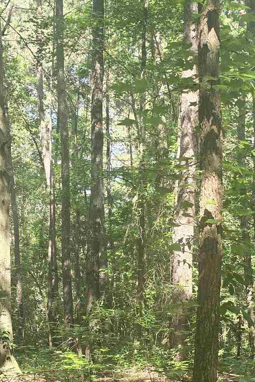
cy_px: 253
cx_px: 161
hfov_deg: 18.1
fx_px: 797
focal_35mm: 75
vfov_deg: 26.9
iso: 80
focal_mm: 6.3
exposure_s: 1/180
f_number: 1.7
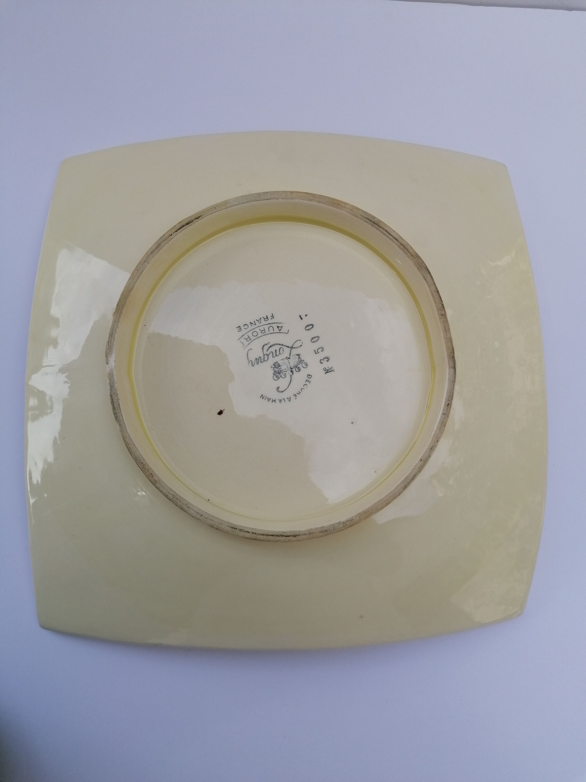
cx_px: 293
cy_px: 391
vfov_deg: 65.3
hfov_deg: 51.4
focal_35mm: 27
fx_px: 609
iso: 50
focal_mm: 4.75
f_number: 1.8
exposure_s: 1/611
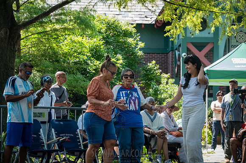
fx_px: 635
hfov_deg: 21.9
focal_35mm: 93
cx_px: 123
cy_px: 82
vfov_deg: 14.7
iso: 640
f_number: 4.5
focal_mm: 93
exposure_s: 1/500
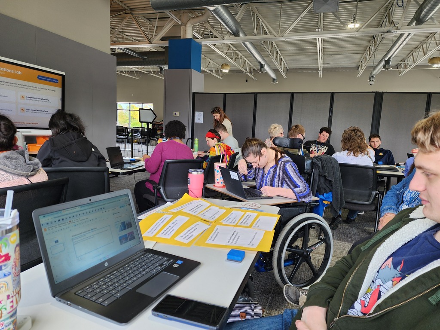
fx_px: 292
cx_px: 220
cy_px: 165
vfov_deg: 58.9
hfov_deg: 73.9
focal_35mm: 23
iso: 64
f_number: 1.8
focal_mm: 6.4
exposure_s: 1/180
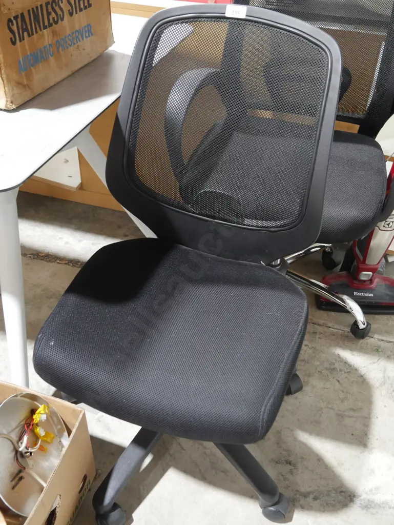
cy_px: 262
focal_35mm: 36
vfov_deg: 51.3
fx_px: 546
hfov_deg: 39.7
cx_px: 197
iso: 1250
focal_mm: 18
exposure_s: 1/60
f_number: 4
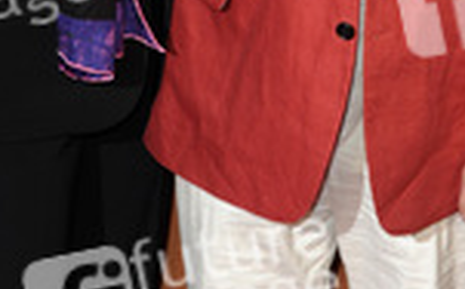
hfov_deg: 11.1
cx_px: 273
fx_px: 2392
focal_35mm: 189
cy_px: -169
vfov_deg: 6.8
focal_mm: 70
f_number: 5.6
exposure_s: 1/320
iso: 800
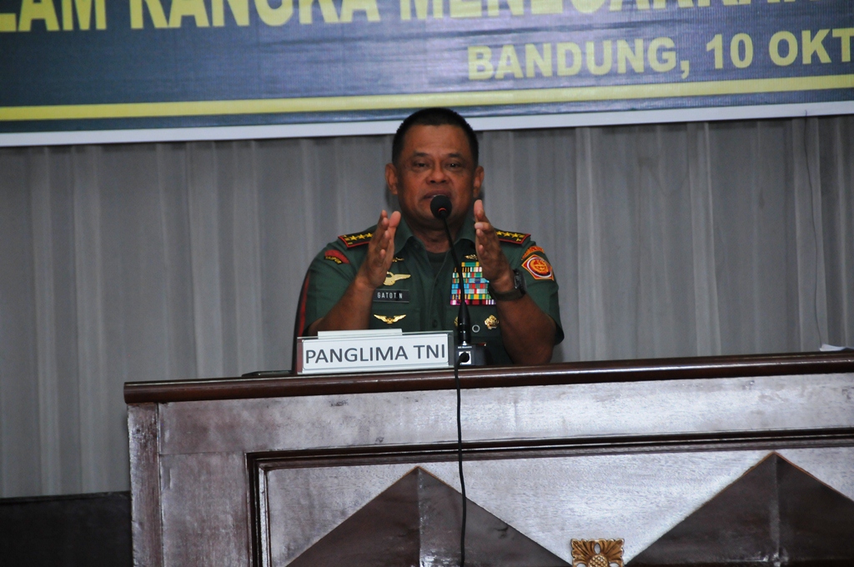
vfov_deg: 5.4
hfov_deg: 8.1
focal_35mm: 255
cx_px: 427
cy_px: 284
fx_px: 6041
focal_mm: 170
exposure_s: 1/100
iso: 1250
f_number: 5.6
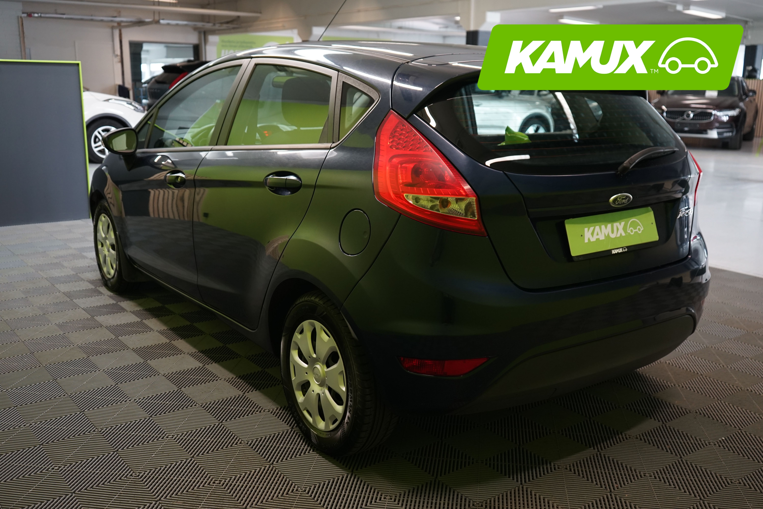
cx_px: 382
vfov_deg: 37.9
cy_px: 254
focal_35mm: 35
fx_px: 742
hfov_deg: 54.4
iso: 800
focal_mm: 35
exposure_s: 1/30
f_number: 4.5
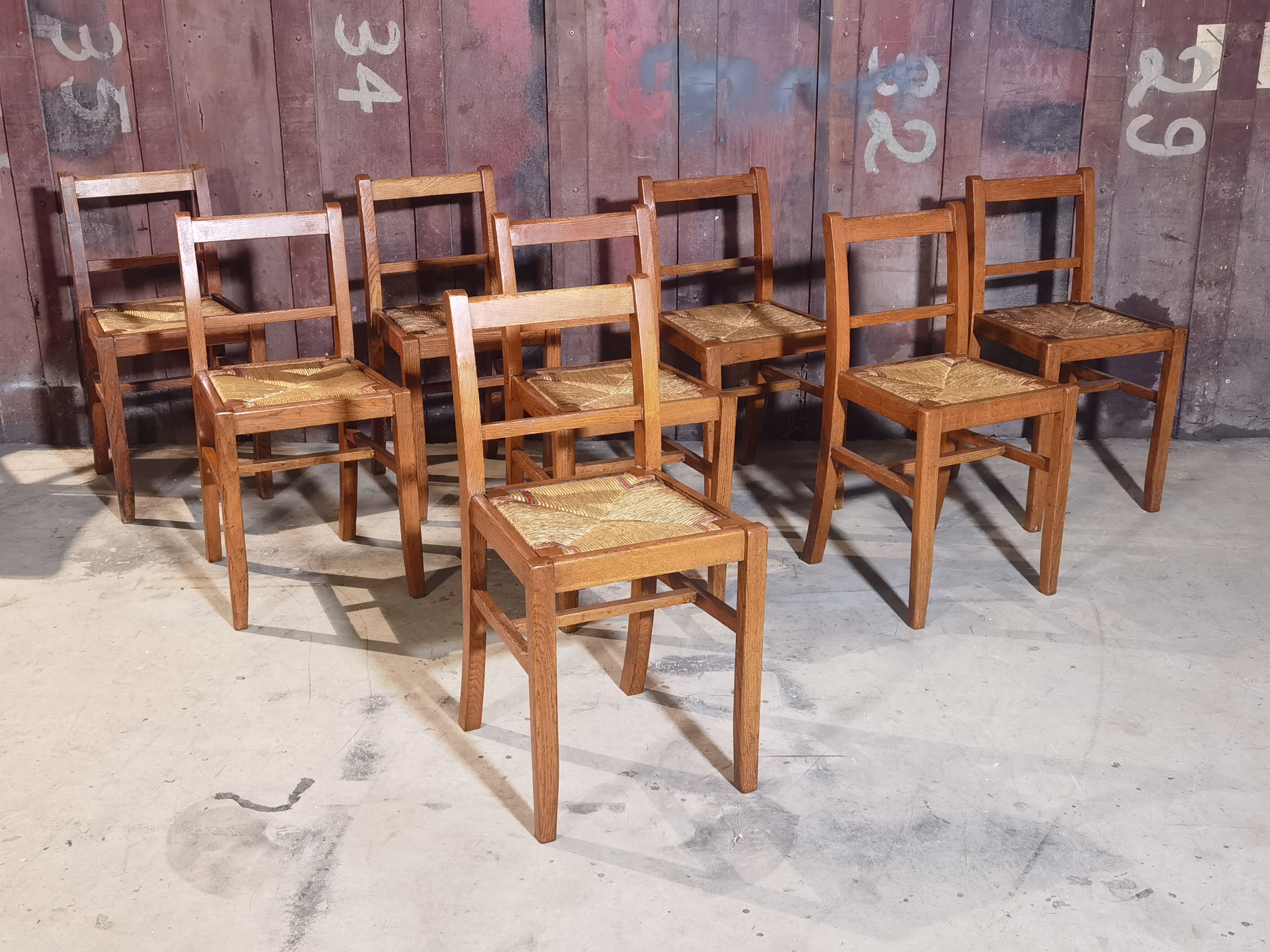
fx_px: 1468
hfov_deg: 46.8
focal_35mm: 40
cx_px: 635
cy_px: 476
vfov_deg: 36.0
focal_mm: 6.71
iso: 500
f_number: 1.9
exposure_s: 1/33.3
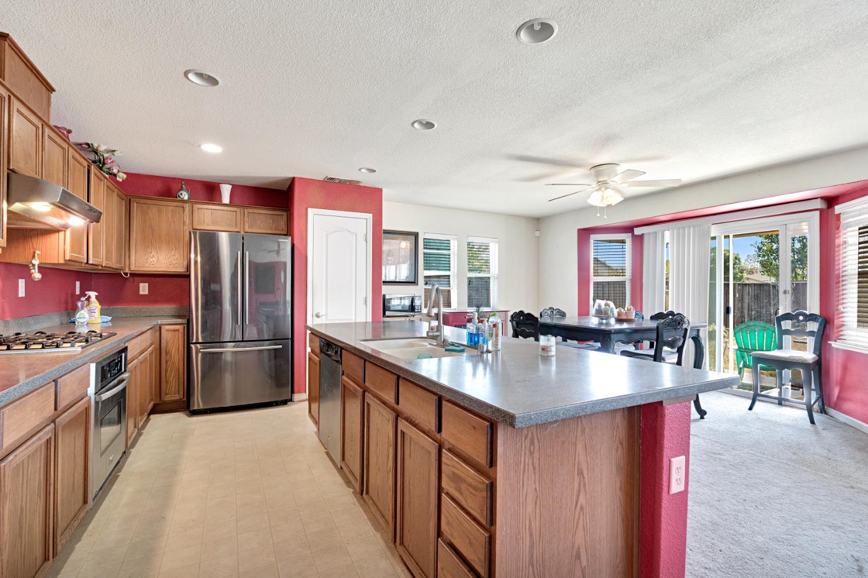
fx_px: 386
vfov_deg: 73.7
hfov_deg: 96.7
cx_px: 434
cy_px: 289
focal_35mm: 16
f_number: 7.1
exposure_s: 1/5
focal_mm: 16
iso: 640
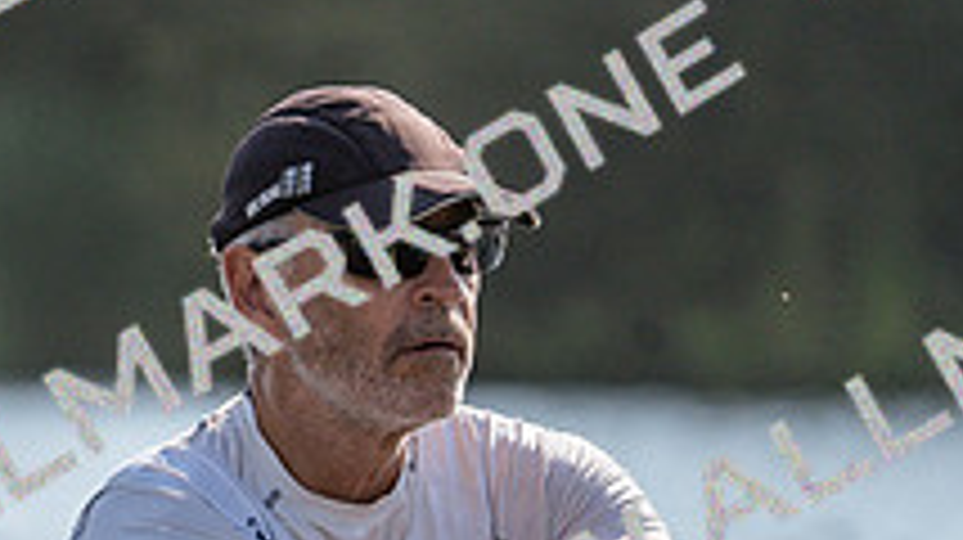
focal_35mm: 839
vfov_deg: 1.4
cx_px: -54
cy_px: 844
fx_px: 21408
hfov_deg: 2.6
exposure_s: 1/1600
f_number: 5.6
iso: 250
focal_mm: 295
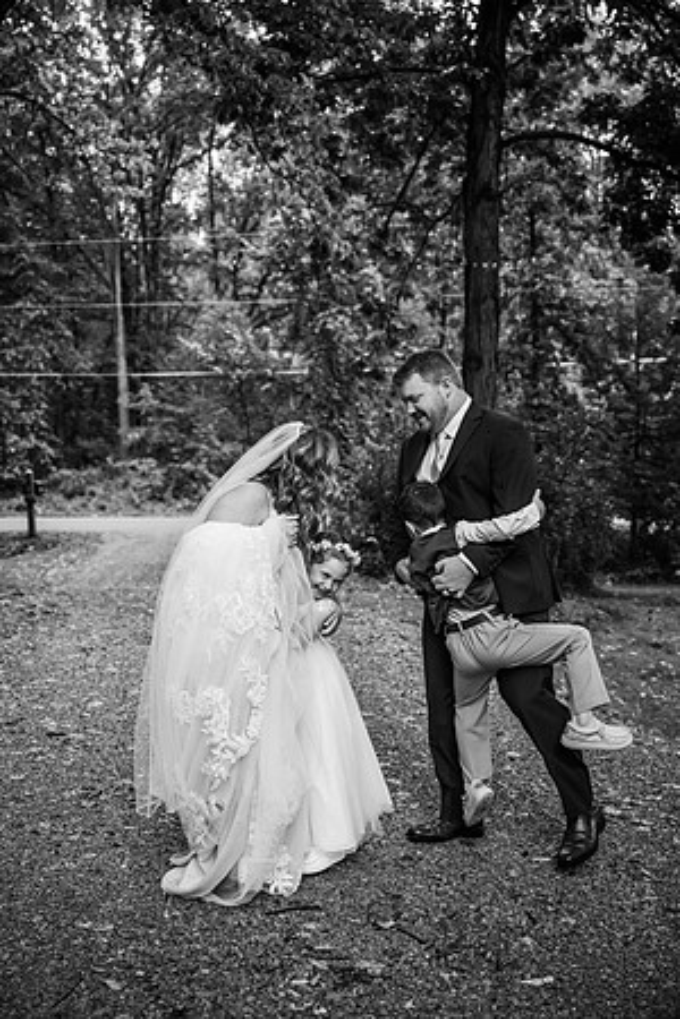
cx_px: 340
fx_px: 1162
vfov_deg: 47.4
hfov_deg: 32.6
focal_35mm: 41
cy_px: 510
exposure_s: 1/500
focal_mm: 41
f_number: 3.2
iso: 200
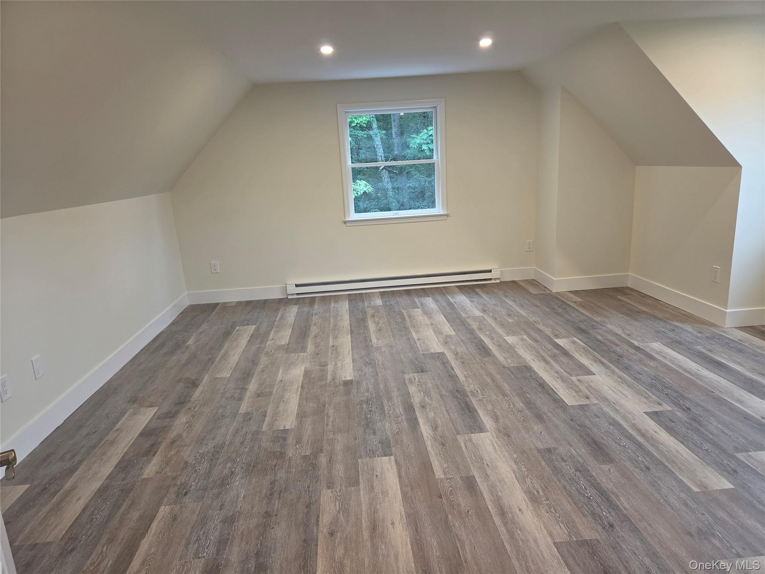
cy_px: 287
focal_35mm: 23
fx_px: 508
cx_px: 382
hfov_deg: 73.9
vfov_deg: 58.9
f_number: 1.8
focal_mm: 5.4
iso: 320
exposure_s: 1/120
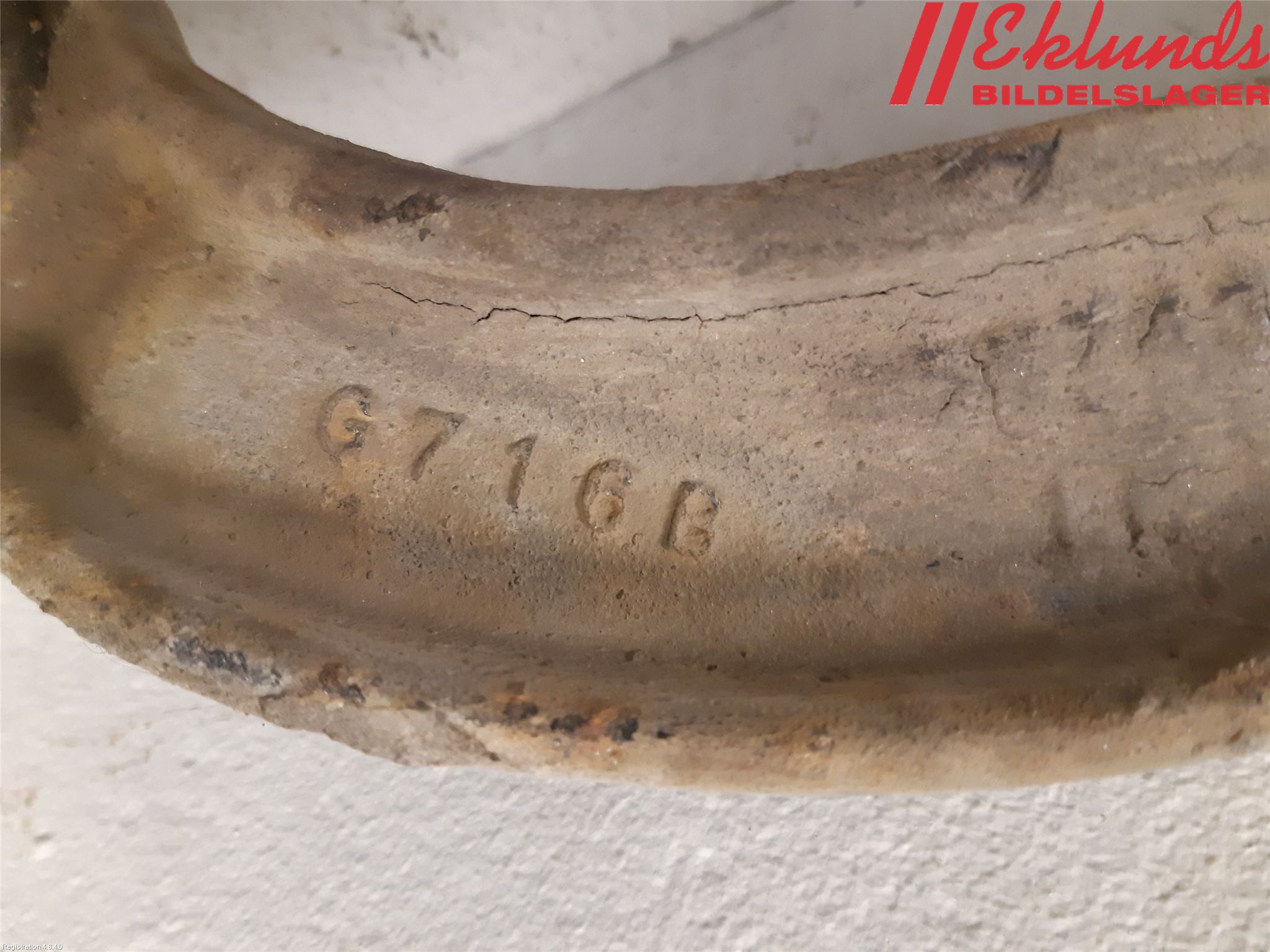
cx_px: 635
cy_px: 476
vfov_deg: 53.1
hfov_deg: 67.3
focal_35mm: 26
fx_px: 954
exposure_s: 1/25
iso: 320
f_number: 1.7
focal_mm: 3.93
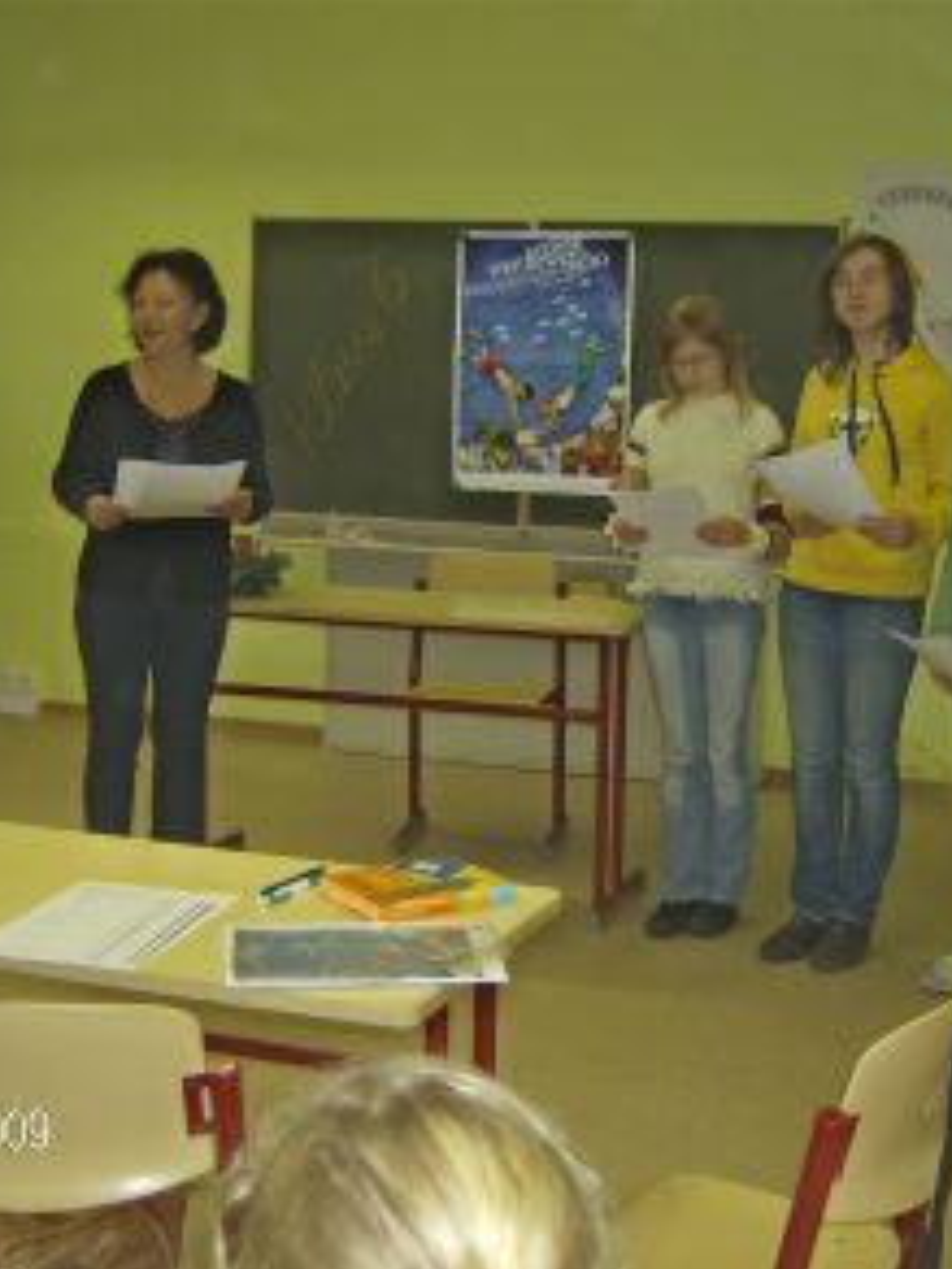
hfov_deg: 27.9
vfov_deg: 36.8
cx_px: 622
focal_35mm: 52
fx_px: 1907
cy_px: 630
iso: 200
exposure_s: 1/66.6
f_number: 2.9
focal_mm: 6.4
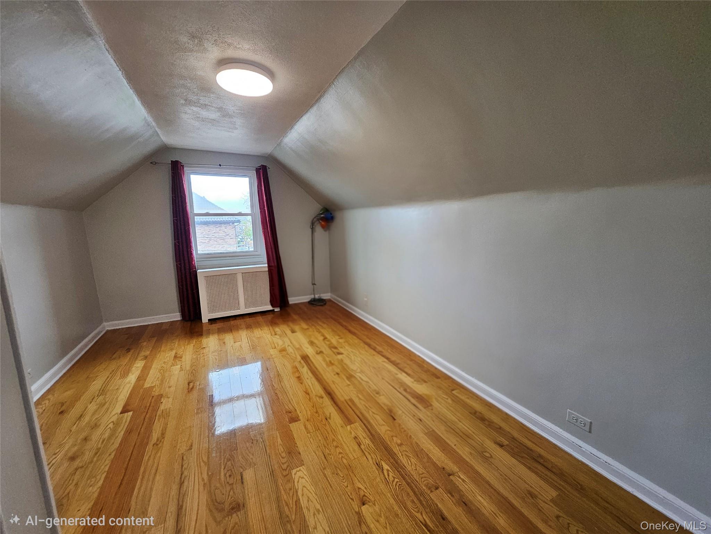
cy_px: 267
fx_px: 267
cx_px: 356
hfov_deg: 106.2
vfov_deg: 89.9
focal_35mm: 13
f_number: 2.2
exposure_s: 1/60.2
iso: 200
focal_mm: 1.7
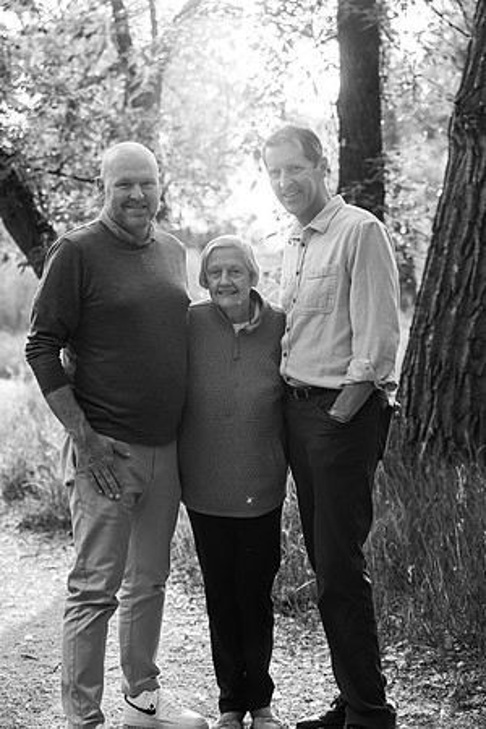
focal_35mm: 70
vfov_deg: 28.8
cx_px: 243
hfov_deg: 19.5
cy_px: 364
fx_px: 1417
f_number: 3.5
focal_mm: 70
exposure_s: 1/160
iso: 200
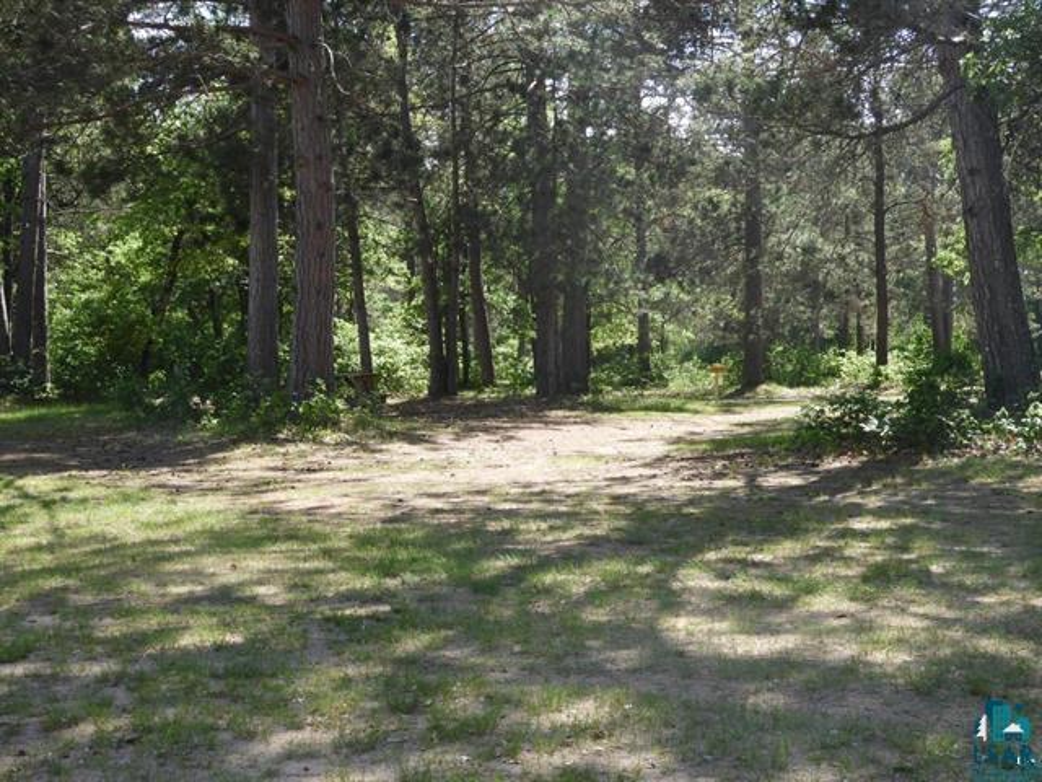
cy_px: 391
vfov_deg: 26.6
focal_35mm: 55
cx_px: 521
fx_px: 1656
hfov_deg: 34.9
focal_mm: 9.9
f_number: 4
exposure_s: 1/200
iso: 100
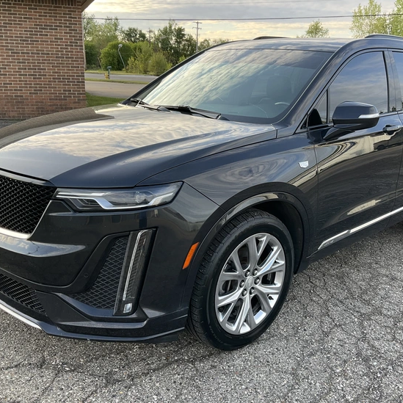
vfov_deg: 47.2
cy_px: 199
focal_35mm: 35
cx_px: 225
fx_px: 461
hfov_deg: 47.1
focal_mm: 3
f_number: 1.8
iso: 25
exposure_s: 1/223
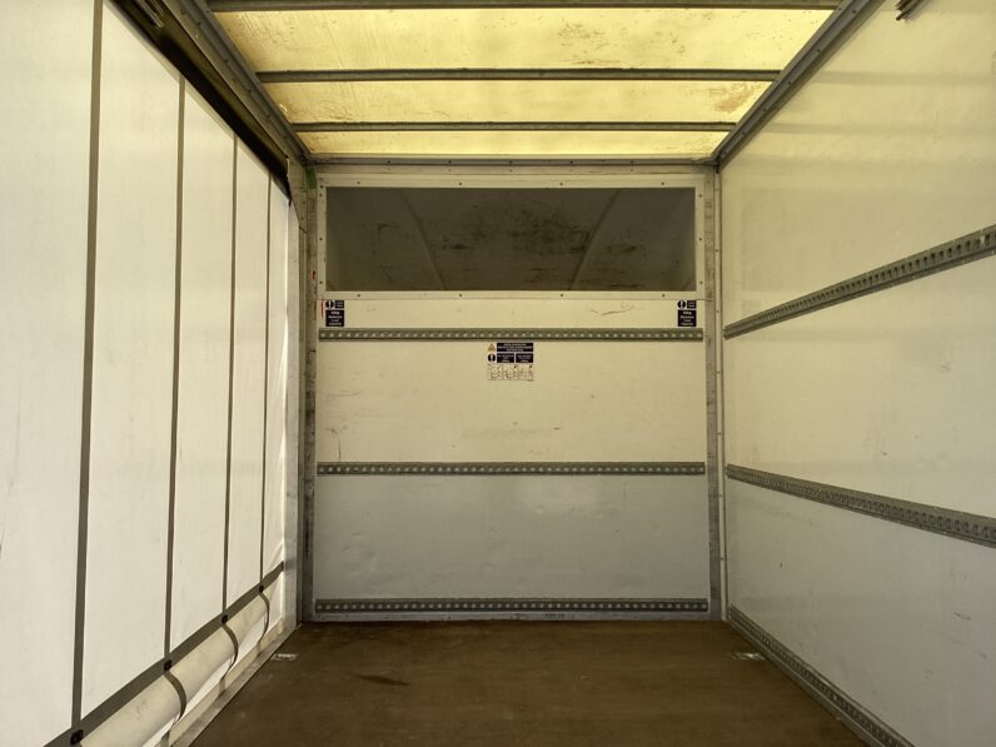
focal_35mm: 31
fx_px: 892
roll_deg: -0.4
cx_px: 498
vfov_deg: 45.4
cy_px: 374
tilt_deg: +2.6
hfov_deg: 58.4
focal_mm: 3.3
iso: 25
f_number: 2.4
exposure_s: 1/500
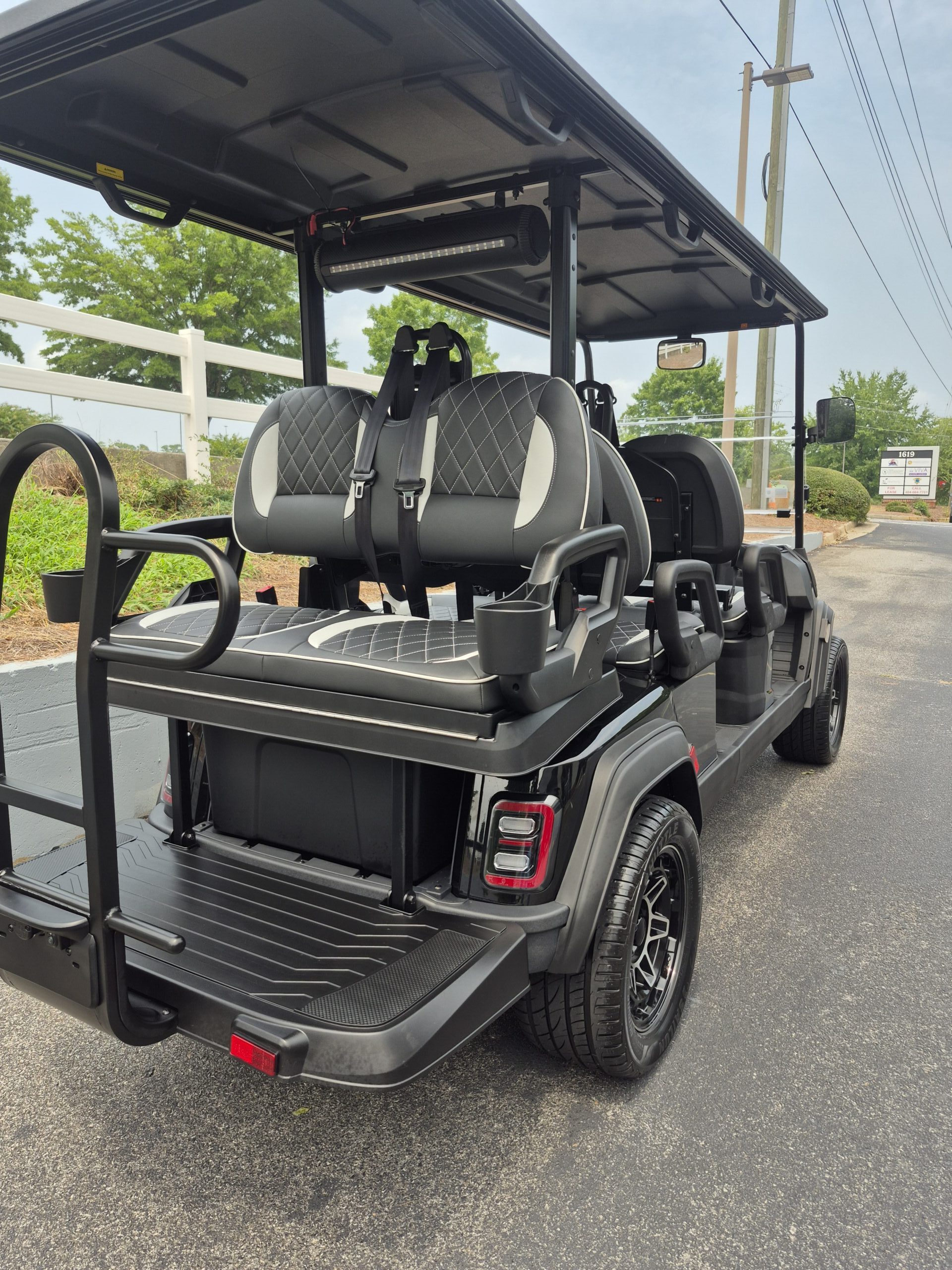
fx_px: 843
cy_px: 635
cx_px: 476
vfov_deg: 73.9
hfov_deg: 58.9
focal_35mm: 23
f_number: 1.8
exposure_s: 1/912
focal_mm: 5.4
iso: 25
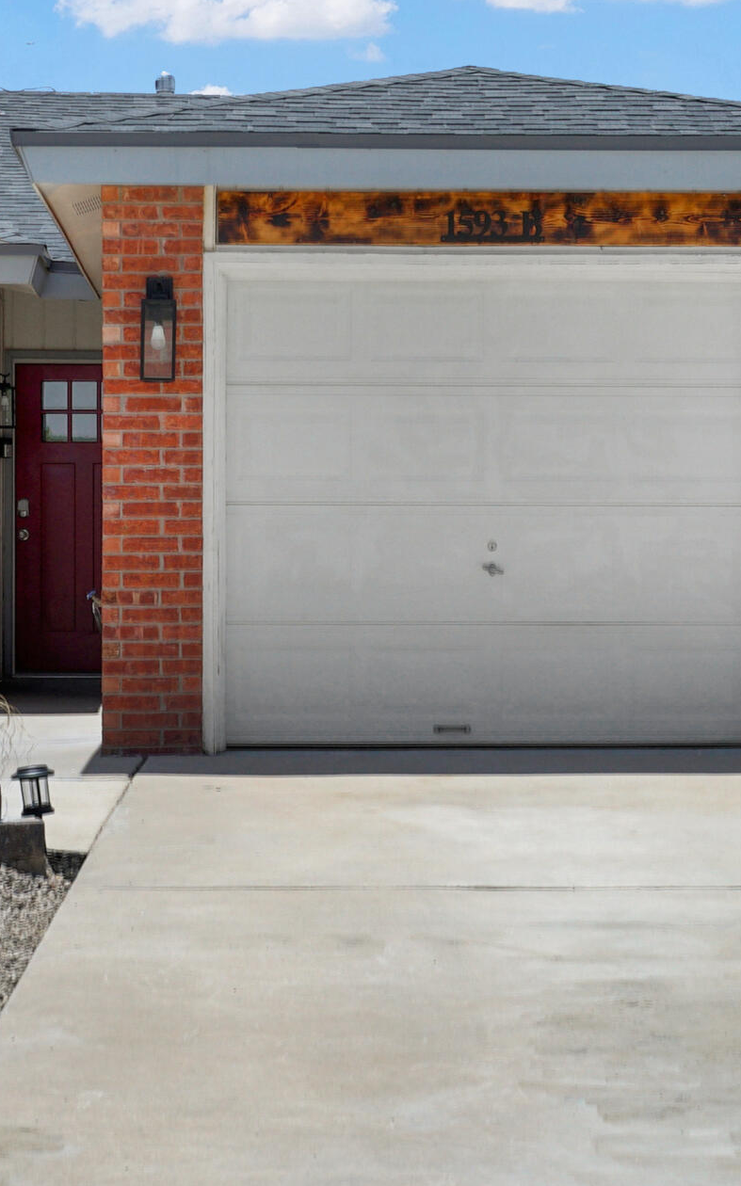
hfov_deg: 15.4
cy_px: 558
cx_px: 390
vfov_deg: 24.4
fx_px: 2748
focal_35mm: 85
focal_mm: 35
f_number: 13
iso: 320
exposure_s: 1/250
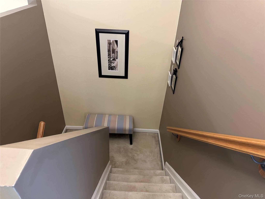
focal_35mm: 24
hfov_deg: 71.6
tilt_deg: -32.5
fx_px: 184
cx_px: 132
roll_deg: -3.4
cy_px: 100
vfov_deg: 56.8
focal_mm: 6.86
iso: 500
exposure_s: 1/60
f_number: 1.78
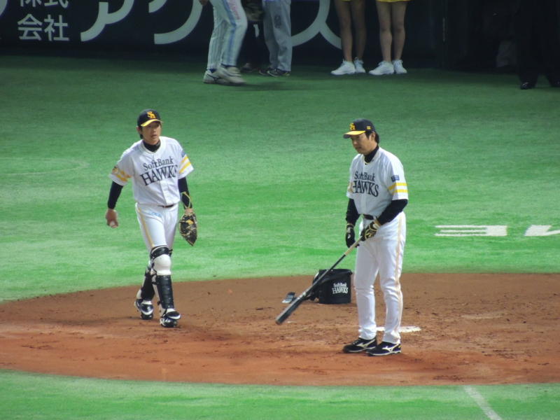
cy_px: 210
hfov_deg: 2.0
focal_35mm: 1000
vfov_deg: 1.5
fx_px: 16177
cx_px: 280
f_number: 5.9
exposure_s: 1/60
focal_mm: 180
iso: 800
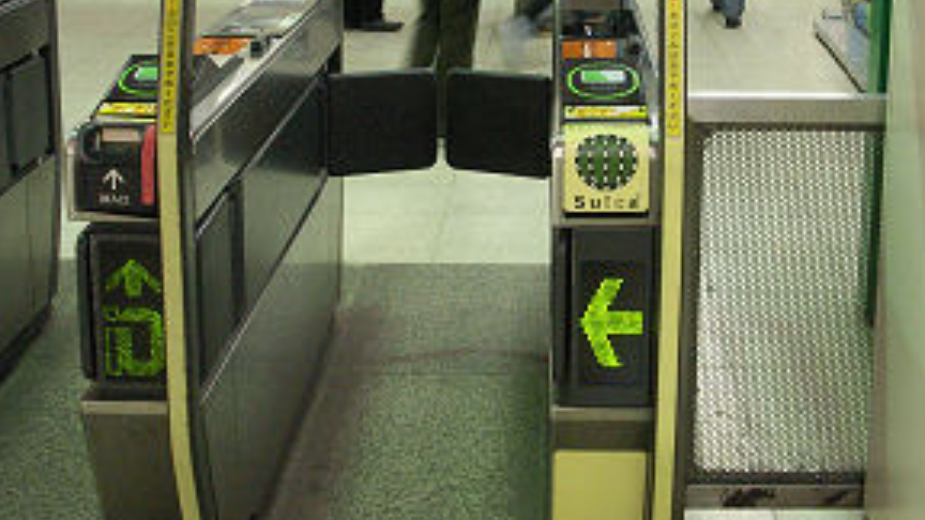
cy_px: 80
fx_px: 1374
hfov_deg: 37.2
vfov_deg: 21.1
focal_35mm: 56
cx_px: 475
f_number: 3.5
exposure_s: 1/20
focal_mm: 7.7
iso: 160
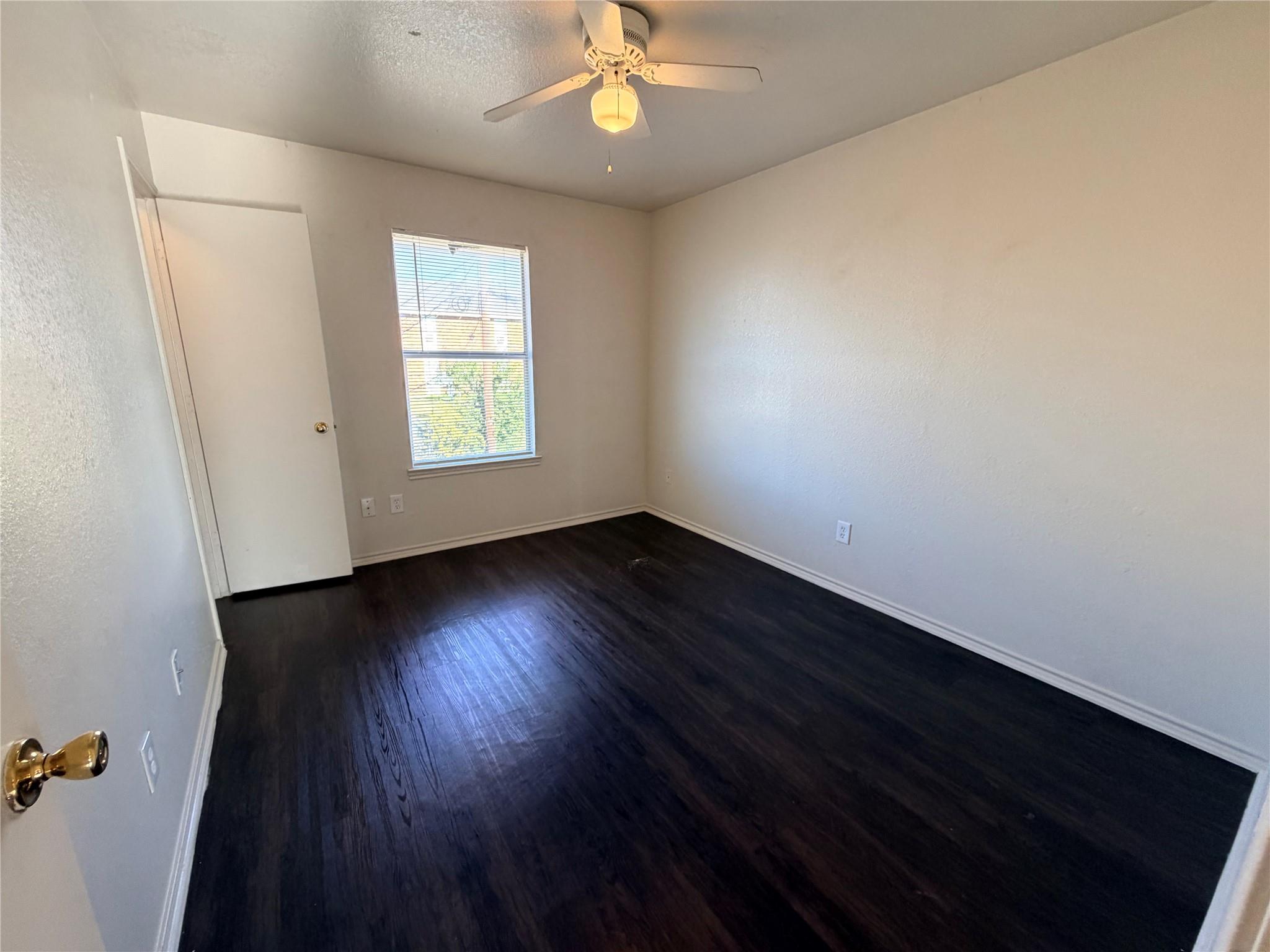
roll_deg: -0.3
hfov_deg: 102.1
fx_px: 514
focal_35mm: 14
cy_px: 476
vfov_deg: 85.7
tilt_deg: -12.8
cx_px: 635
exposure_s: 1/120
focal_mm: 2.22
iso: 250
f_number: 2.2
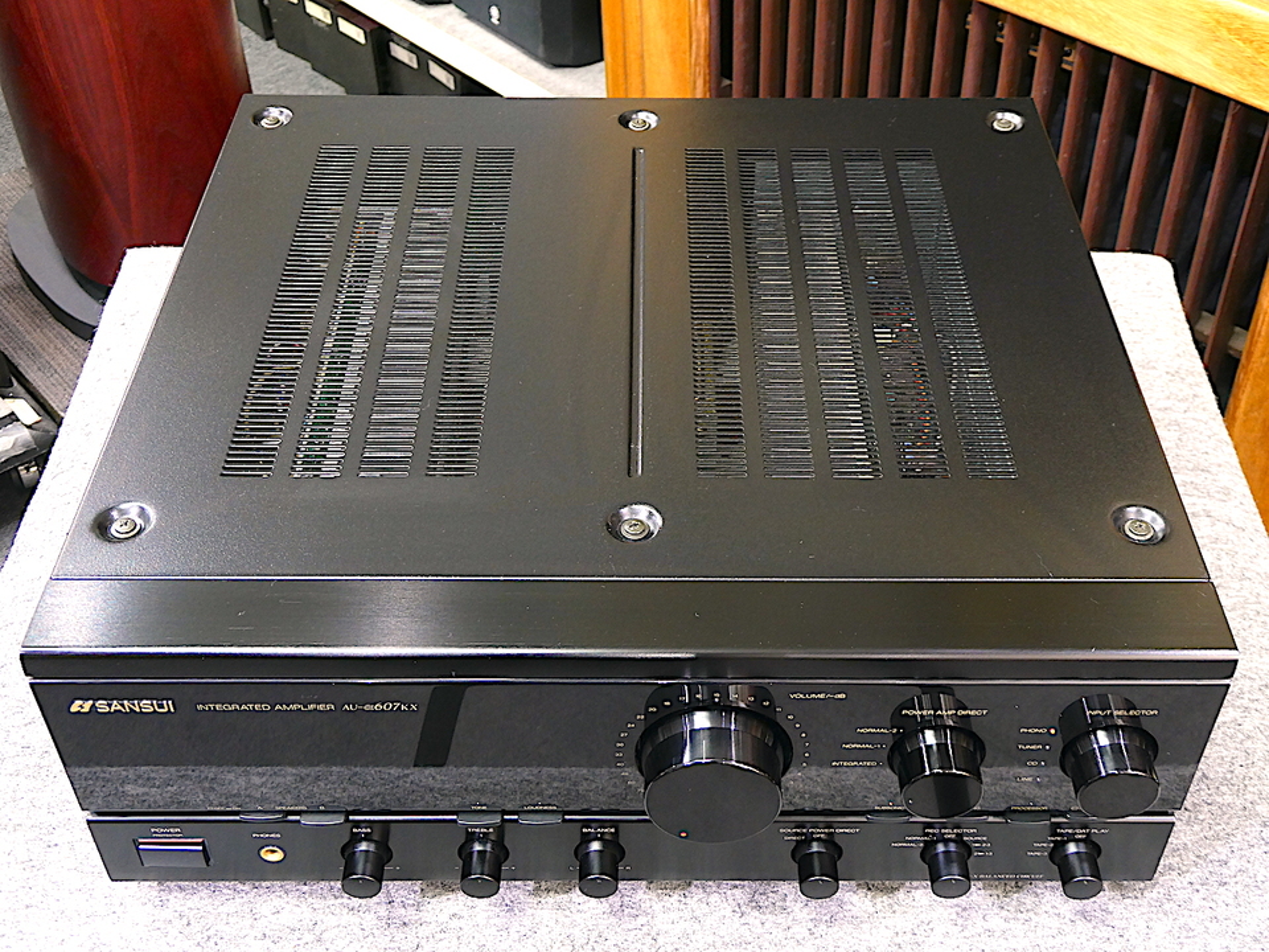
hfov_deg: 46.8
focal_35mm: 40
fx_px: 1466
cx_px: 634
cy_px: 476
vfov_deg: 36.0
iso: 200
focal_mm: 7.2
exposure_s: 1/2.5
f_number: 3.8
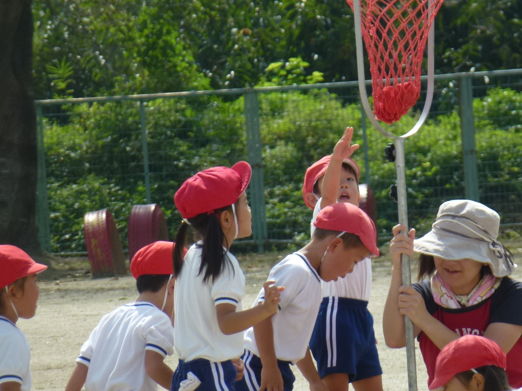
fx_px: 7961
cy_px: 235
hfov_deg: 3.8
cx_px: 336
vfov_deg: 2.8
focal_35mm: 528
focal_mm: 68.8
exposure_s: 1/500
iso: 125
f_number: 5.9
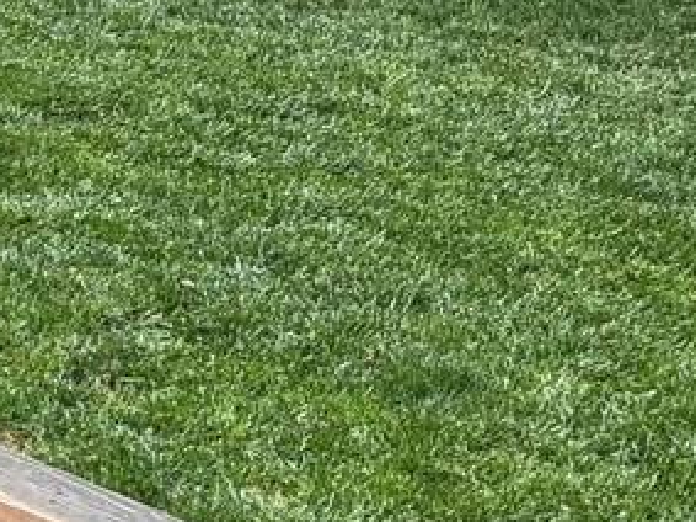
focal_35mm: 147
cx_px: -856
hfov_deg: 11.6
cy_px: 57
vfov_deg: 10.0
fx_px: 2954
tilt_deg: -14.3
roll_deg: +0.4
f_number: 1.6
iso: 50
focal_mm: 5.96
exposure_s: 1/408
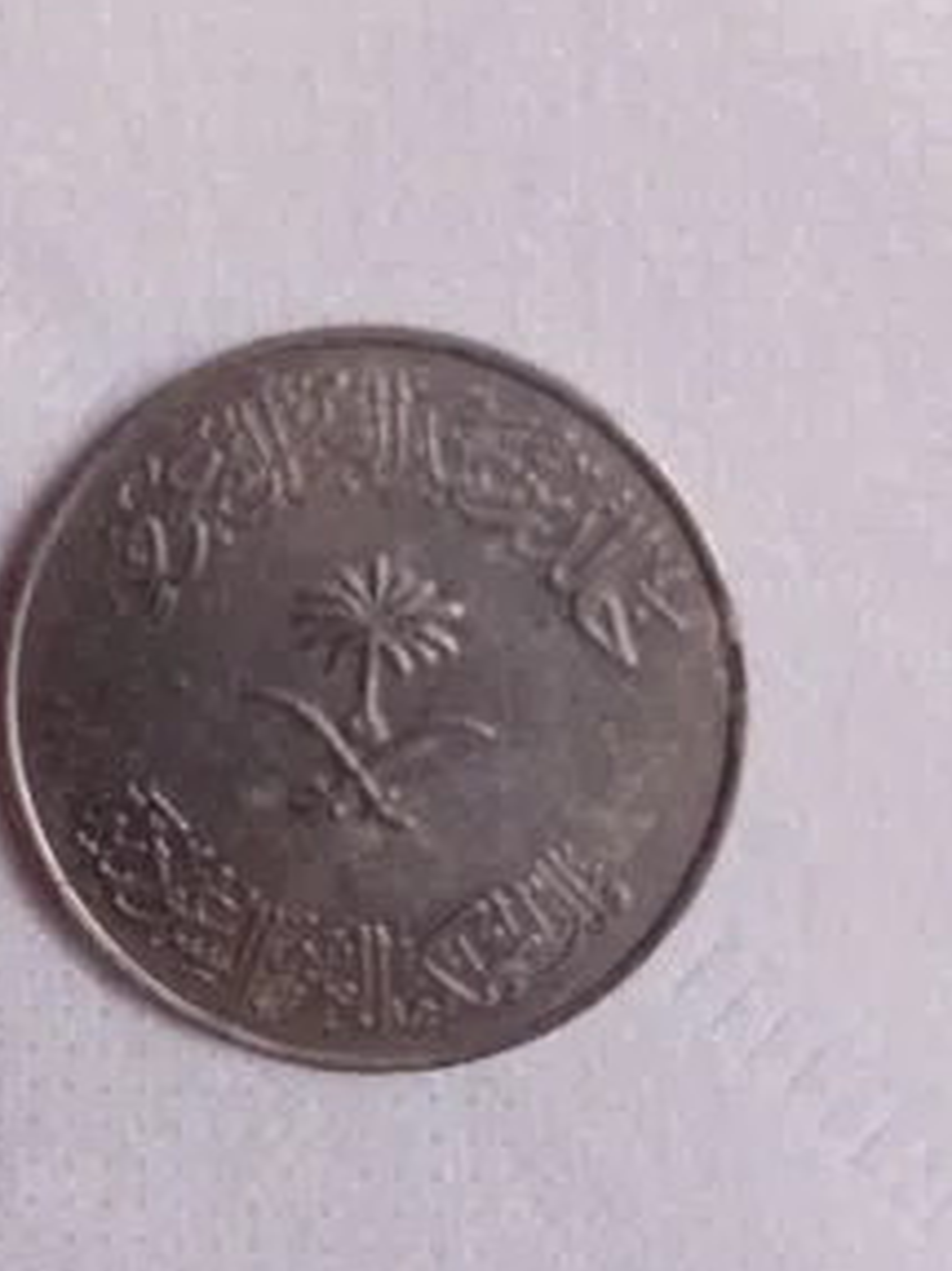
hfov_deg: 36.6
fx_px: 1431
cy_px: 438
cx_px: 350
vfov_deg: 47.2
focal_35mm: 39
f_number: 1.8
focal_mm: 4.05
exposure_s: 1/33.3
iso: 815
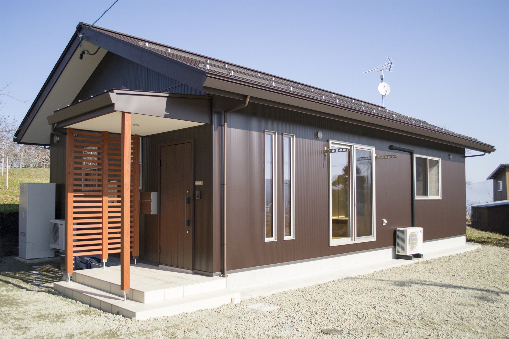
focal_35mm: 30
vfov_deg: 43.6
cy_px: 170
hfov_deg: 61.9
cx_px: 254
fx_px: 424
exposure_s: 1/1600
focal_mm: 20
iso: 200
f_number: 3.8
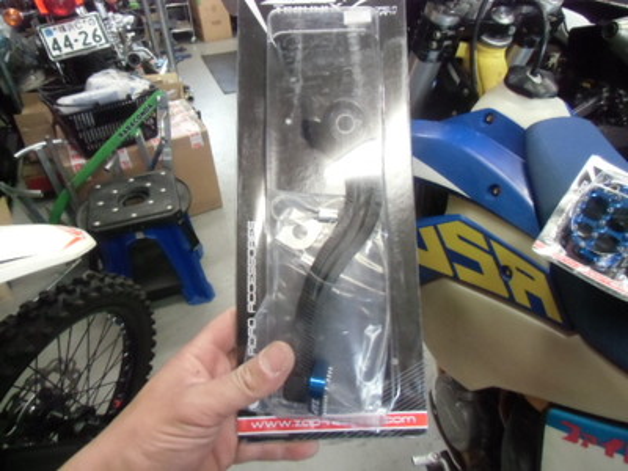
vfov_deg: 56.8
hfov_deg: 71.6
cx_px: 314
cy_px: 236
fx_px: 435
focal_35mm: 24
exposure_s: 1/50
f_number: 3
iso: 800
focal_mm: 4.24
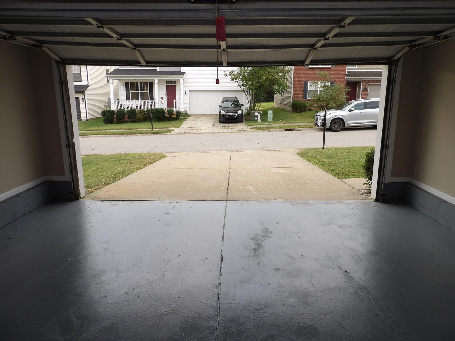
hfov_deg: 71.6
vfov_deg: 56.8
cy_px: 170
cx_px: 228
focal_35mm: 24
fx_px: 315
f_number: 3.2
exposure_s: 1/188
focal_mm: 4.3
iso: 100
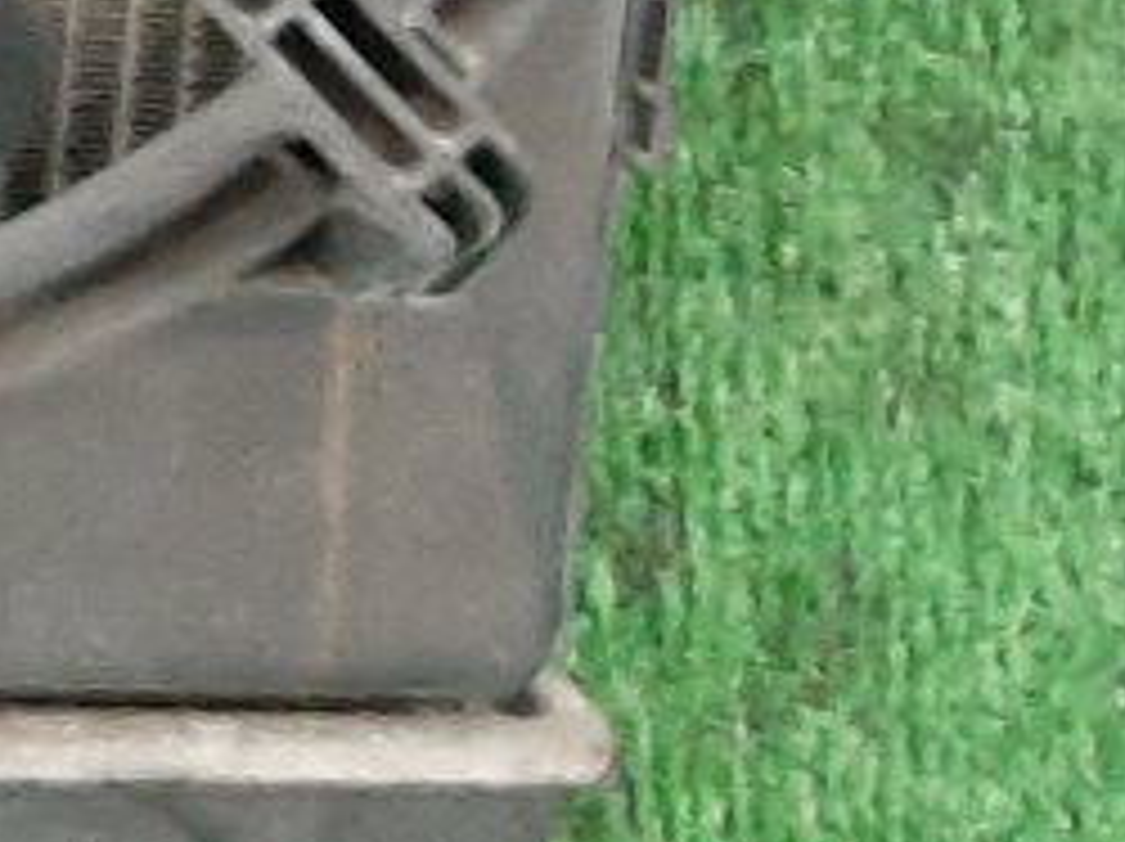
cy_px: -946
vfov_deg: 9.2
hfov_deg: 10.6
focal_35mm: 150
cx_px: -1881
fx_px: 4870
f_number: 1.7
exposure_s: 1/25
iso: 403
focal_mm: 3.93
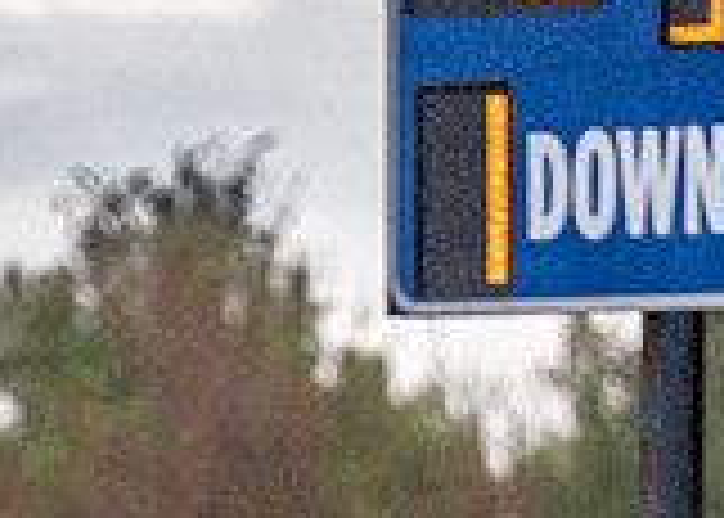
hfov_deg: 2.1
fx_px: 20213
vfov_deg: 1.5
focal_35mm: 983
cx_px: 5
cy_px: 959
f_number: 2.8
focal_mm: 200
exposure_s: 1/1600
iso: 500
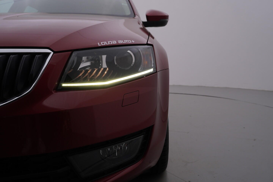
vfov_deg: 36.9
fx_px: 273
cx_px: 136
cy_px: 91
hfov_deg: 53.1
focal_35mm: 36
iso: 125
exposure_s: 1/160
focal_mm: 24
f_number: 5.6
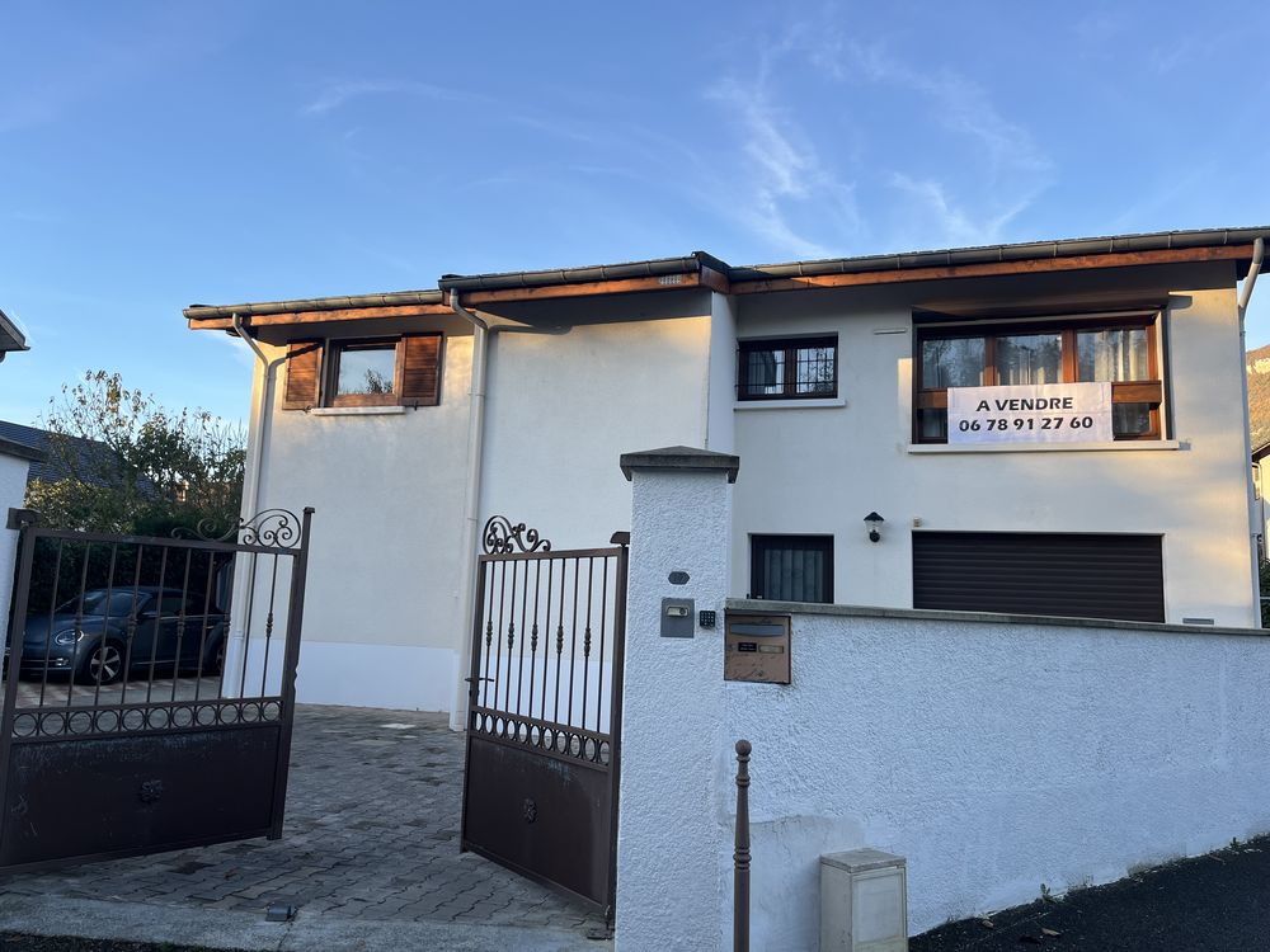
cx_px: 635
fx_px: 954
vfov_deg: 53.1
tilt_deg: +7.9
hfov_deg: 67.3
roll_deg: -2.0
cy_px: 476
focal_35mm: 26
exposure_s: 1/639
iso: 50
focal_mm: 5.1
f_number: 1.6
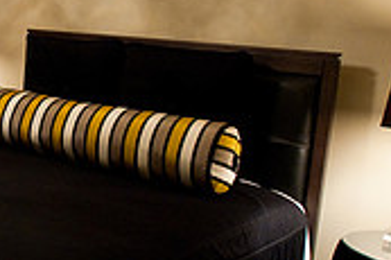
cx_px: -86
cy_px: 97
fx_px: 618
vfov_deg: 23.7
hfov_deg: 29.7
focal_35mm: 57
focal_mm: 17
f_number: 4
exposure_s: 1/30
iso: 1600
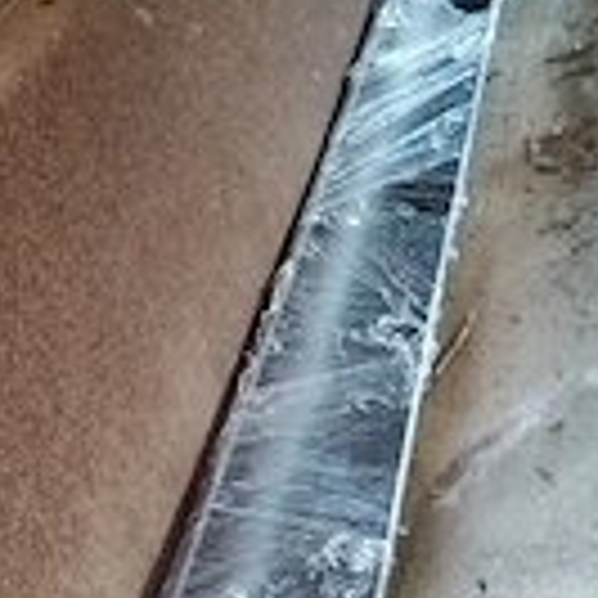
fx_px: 1349
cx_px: 157
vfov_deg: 24.9
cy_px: 405
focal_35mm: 69
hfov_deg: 24.7
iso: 489
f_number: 1.8
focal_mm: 3.59
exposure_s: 1/20
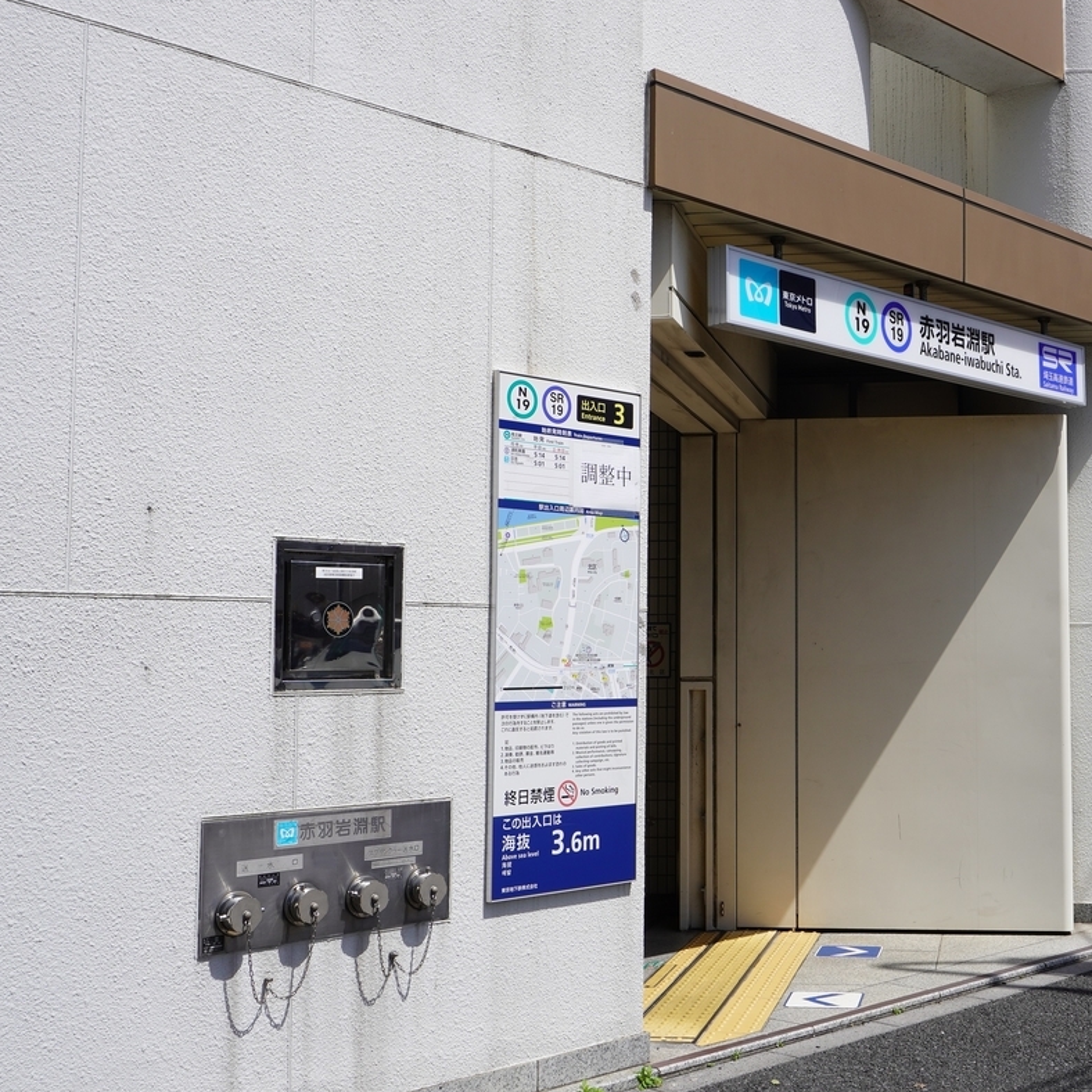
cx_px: 829
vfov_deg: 37.8
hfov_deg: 36.9
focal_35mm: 45
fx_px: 1593
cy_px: 539
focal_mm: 23
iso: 100
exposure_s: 1/200
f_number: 10
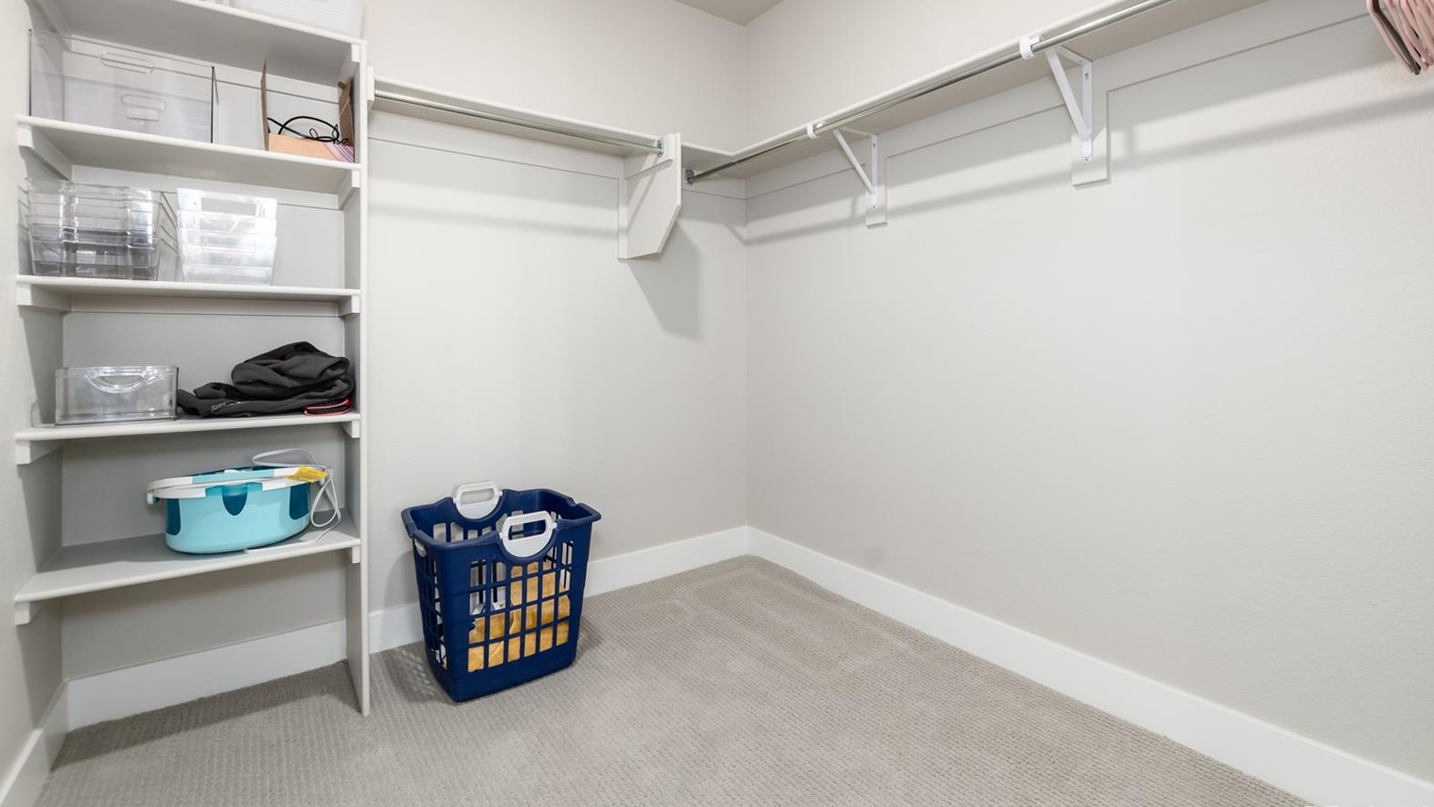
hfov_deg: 99.4
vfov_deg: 66.8
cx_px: 722
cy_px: 349
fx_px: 608
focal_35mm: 16
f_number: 7.1
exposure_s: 1/160
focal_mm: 10
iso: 200
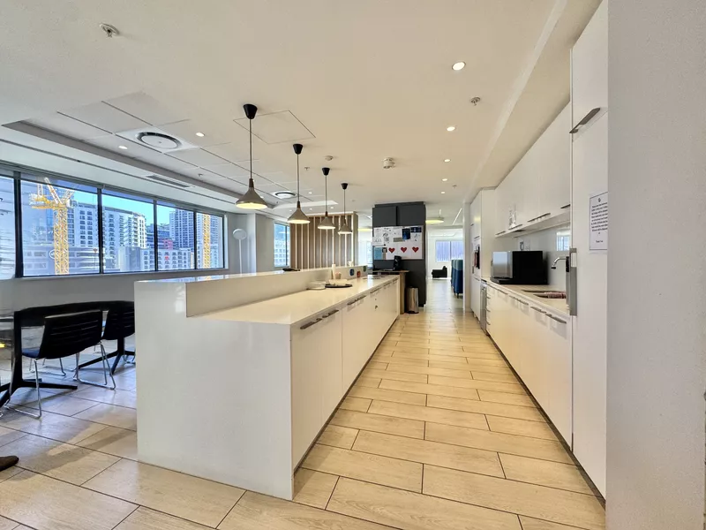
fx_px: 286
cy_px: 265
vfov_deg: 85.7
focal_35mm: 14
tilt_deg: -1.7
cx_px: 353
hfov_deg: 102.1
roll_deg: +0.6
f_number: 2.2
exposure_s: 1/100
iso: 125
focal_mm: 2.22
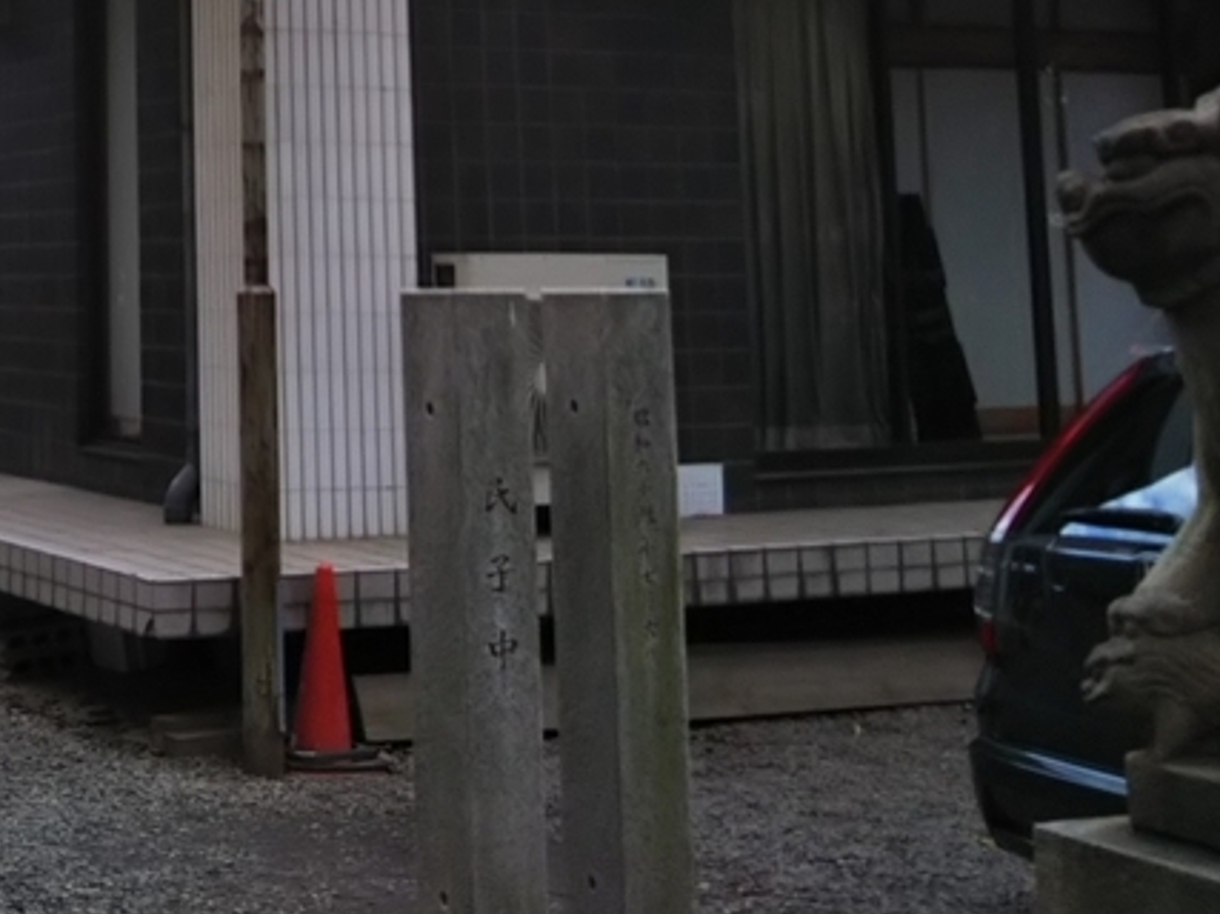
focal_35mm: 72
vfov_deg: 19.4
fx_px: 2537
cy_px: -131
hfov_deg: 25.9
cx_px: 43
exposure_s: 1/124
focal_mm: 4
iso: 20
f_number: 2.2
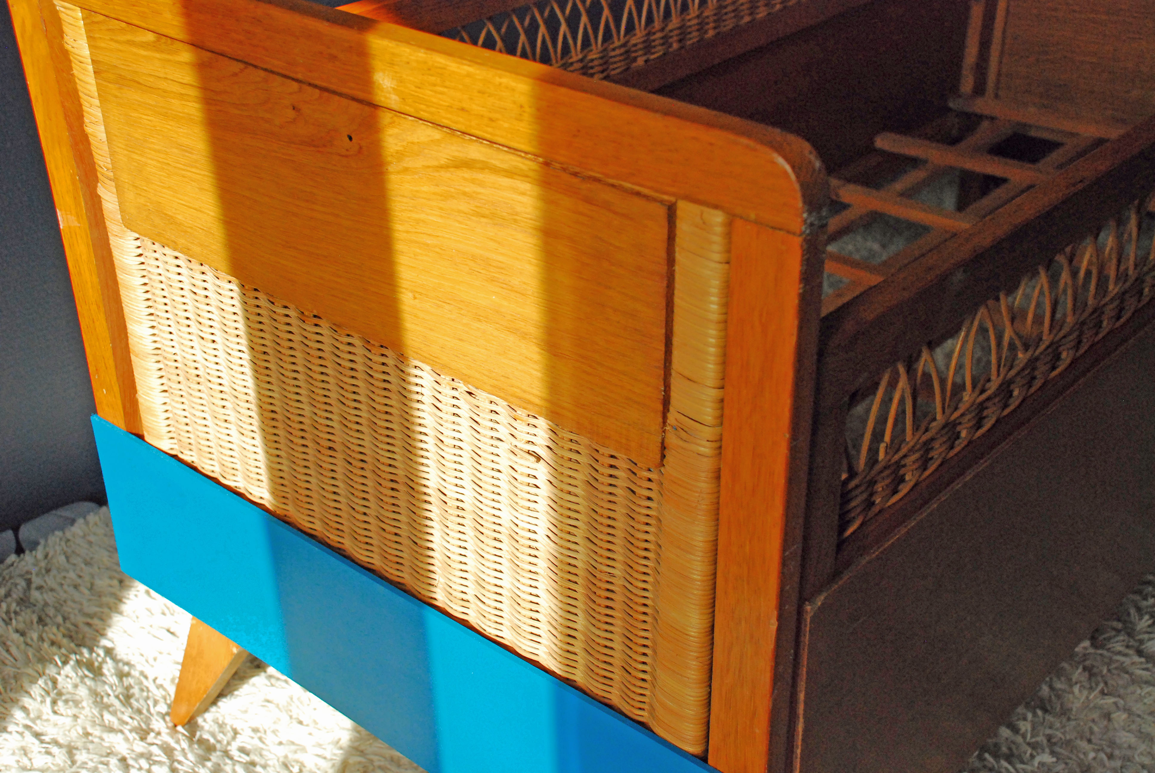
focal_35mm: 48
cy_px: 386
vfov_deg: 28.2
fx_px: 1542
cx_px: 578
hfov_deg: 41.1
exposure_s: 1/800
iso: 800
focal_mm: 32
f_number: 6.3
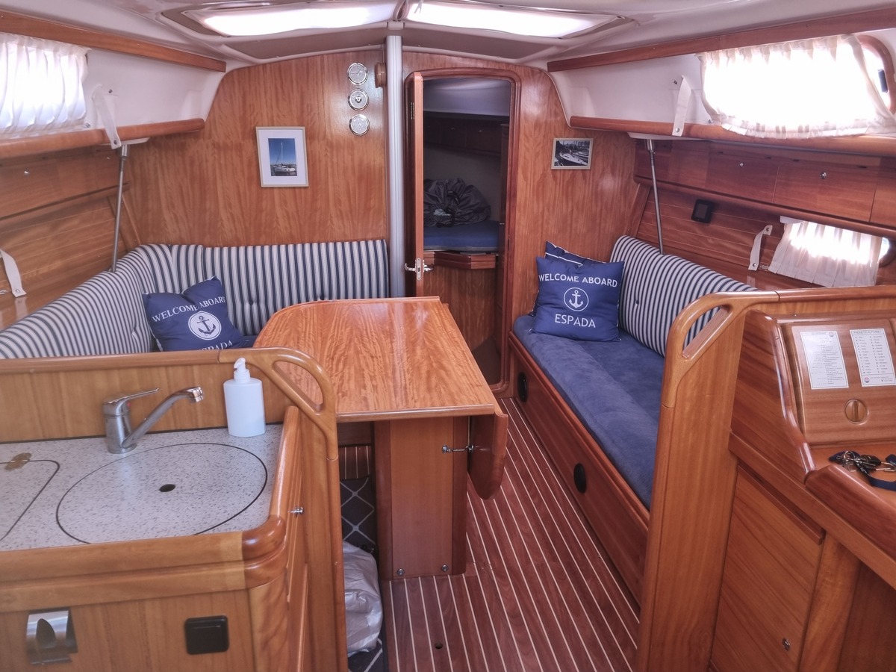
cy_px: 336
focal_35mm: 26
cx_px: 448
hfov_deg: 67.3
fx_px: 673
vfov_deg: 53.1
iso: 100
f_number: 1.8
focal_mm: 5.4
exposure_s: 1/100
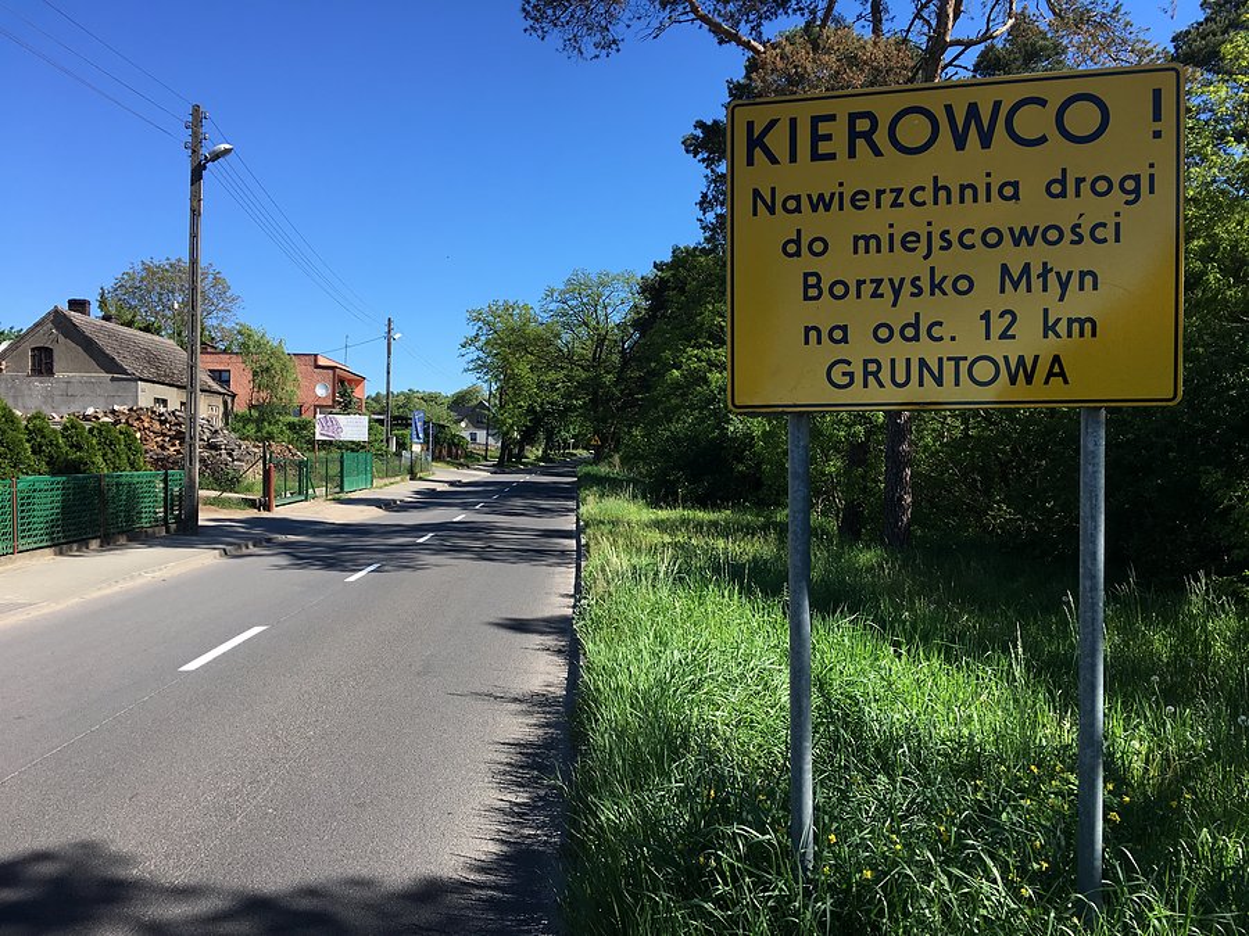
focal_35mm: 29
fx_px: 1046
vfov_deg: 48.2
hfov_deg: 61.7
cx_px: 624
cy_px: 468
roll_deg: -0.8
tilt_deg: -1.6
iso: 25
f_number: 2.2
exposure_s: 1/894
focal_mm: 4.15
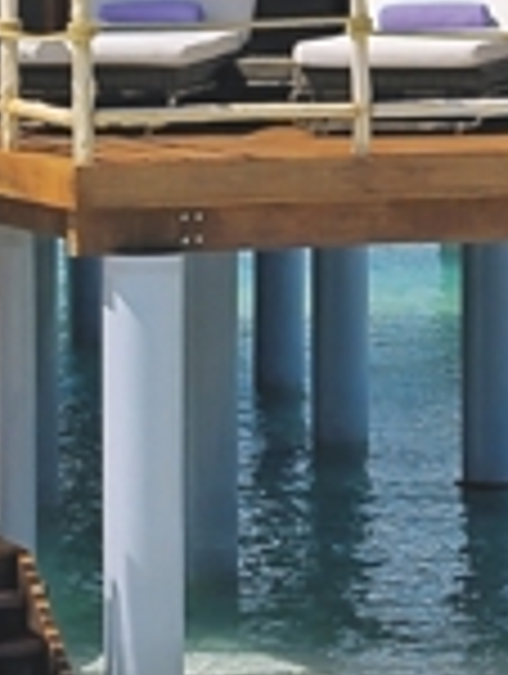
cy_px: -184
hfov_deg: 4.7
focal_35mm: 318
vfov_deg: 6.2
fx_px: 6205
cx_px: 175
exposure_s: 1/320
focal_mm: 48
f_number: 11
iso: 200
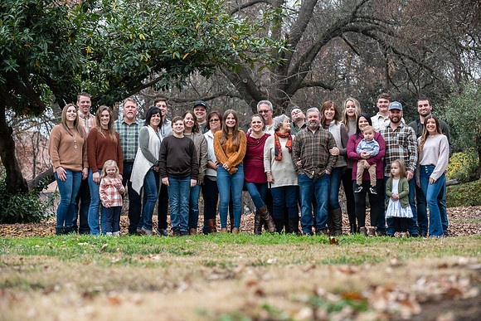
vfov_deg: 14.0
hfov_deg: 20.8
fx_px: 1310
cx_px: 240
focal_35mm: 98
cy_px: 160
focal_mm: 98
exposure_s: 1/125
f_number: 4
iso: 200
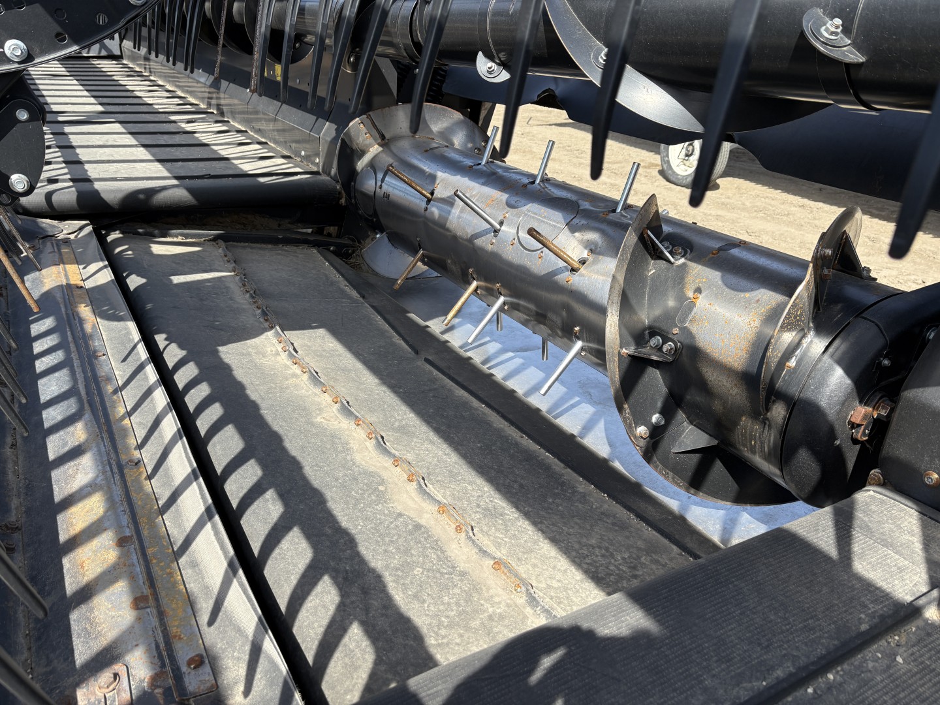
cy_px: 352
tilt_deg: -27.8
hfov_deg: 67.3
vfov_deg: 53.1
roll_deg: -1.5
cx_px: 470
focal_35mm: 26
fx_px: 706
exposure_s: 1/1155
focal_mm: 5.96
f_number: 1.6
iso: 50
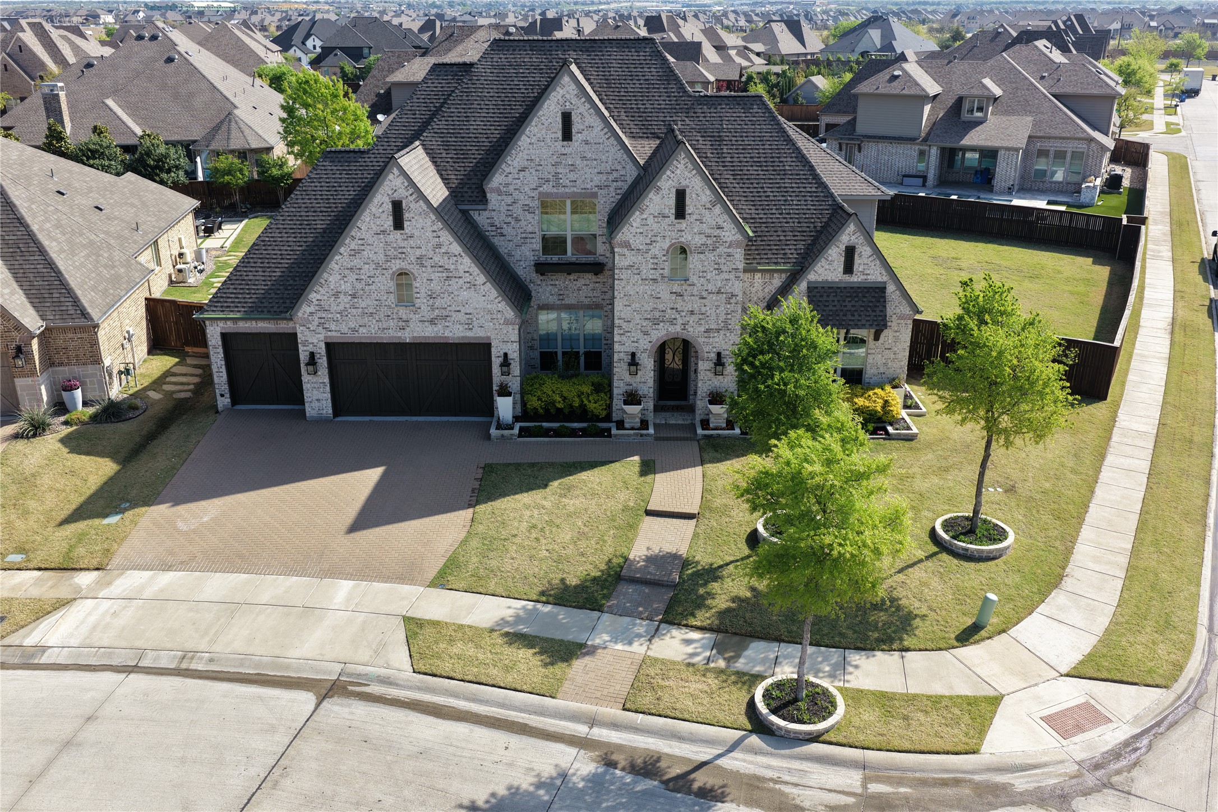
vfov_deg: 46.4
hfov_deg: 65.5
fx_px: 947
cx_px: 609
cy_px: 406
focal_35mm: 28
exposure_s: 1/1000
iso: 160
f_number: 2.8
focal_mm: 14.45
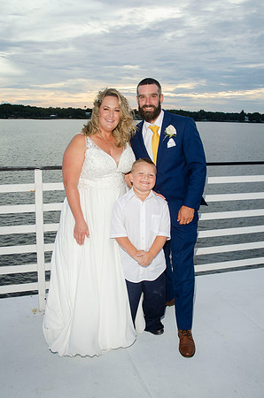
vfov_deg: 57.3
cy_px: 199
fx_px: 365
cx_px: 132
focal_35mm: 33
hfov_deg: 39.8
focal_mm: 22
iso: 200
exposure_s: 1/100
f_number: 5.6
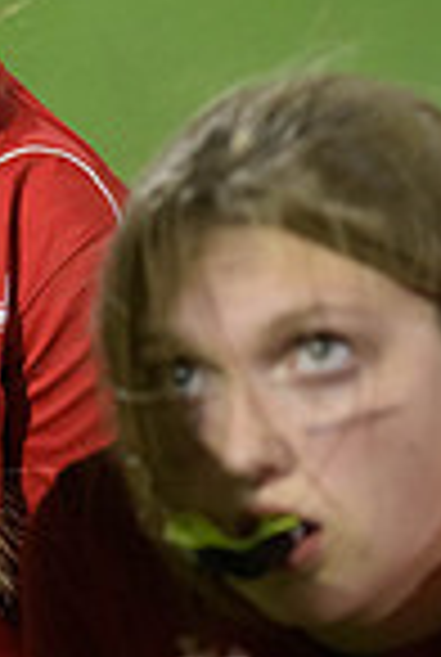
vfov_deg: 4.5
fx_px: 8430
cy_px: 338
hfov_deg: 3.0
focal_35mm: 461
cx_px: -135
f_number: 2.8
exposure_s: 1/640
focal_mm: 150
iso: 5600
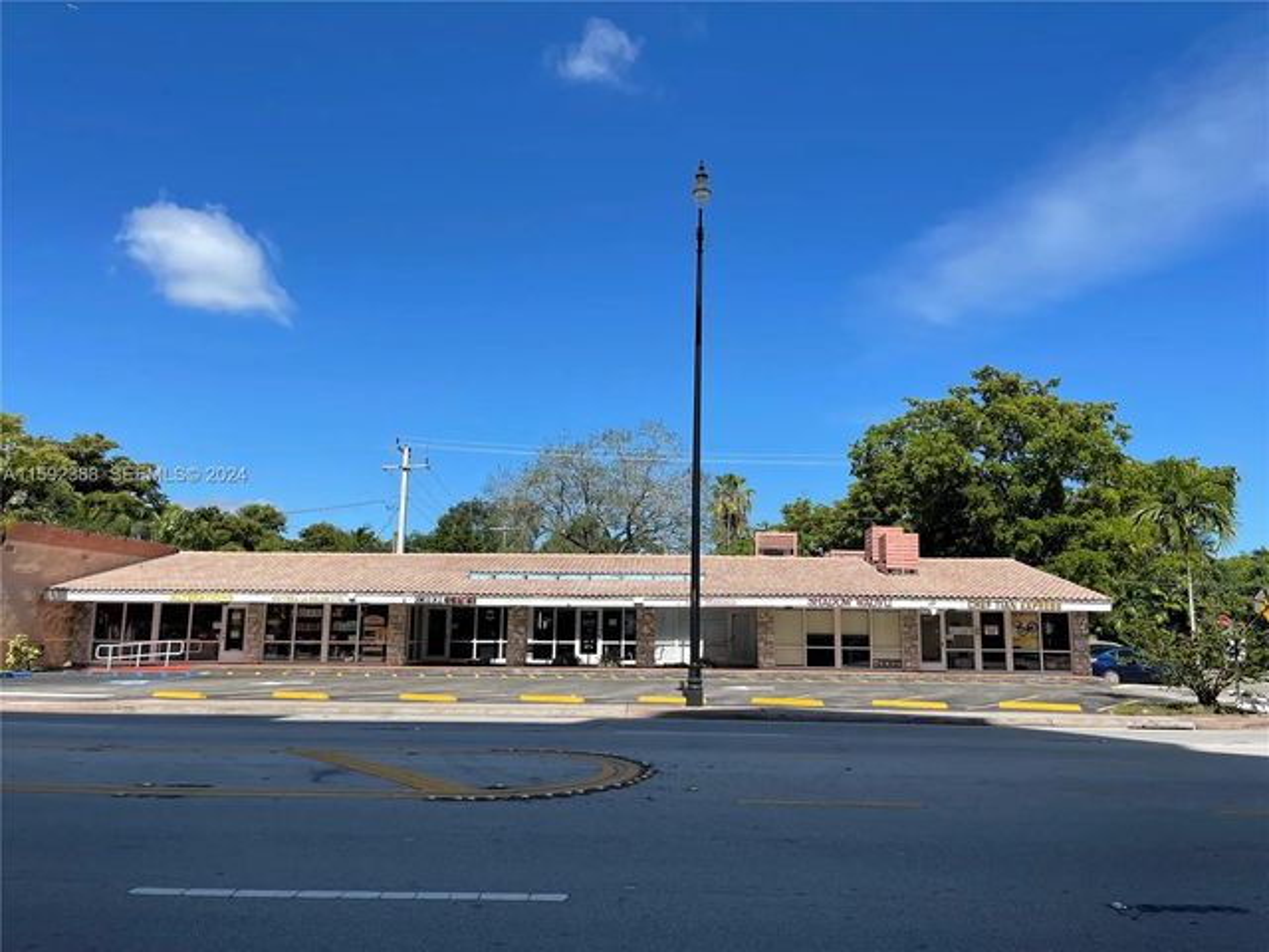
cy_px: 476
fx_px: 953
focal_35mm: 26
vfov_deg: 53.1
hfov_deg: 67.3
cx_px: 634
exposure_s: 1/3344
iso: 32
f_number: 1.6
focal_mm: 5.1
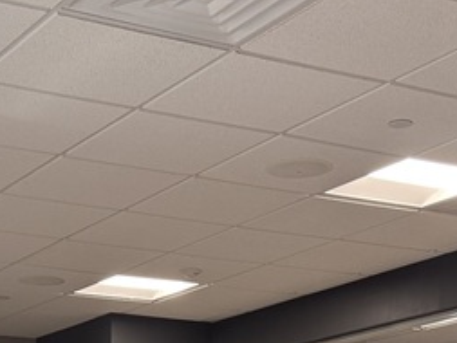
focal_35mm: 97
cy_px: 650
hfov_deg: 20.1
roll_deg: +1.0
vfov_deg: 13.4
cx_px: 121
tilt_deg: -4.4
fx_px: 1281
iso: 200
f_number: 1.78
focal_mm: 6.76
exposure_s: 1/114
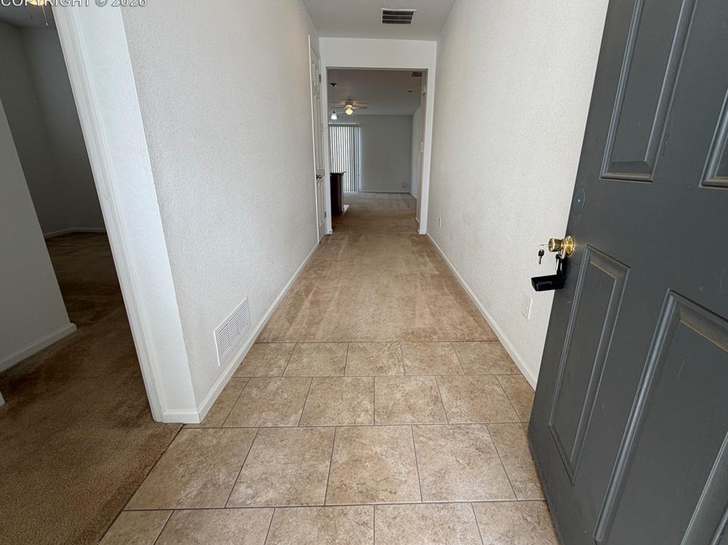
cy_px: 256
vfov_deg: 81.6
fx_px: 315
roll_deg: -0.4
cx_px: 388
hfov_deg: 98.1
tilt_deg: -16.8
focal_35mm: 15
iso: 64
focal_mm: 2.22
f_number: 2.2
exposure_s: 1/121
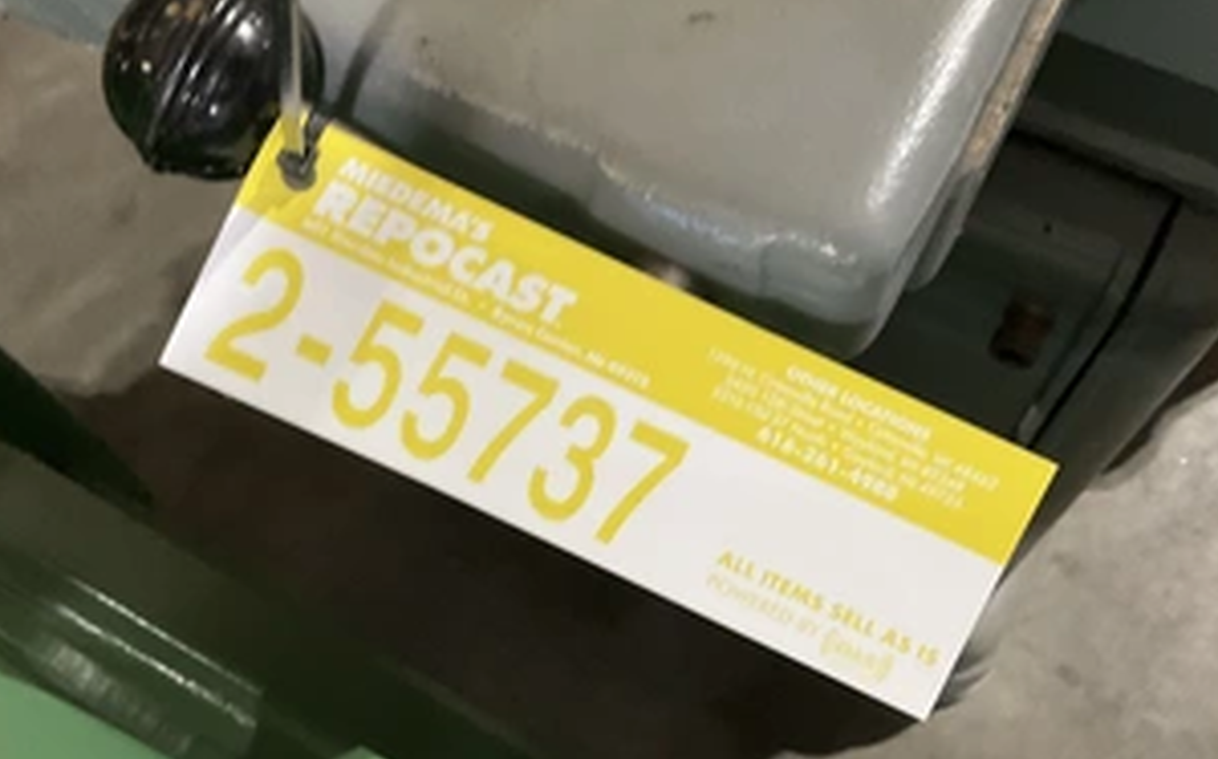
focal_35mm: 41
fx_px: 1360
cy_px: 434
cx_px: 560
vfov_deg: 31.1
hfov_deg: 48.2
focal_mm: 3
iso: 320
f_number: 1.8
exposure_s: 1/36
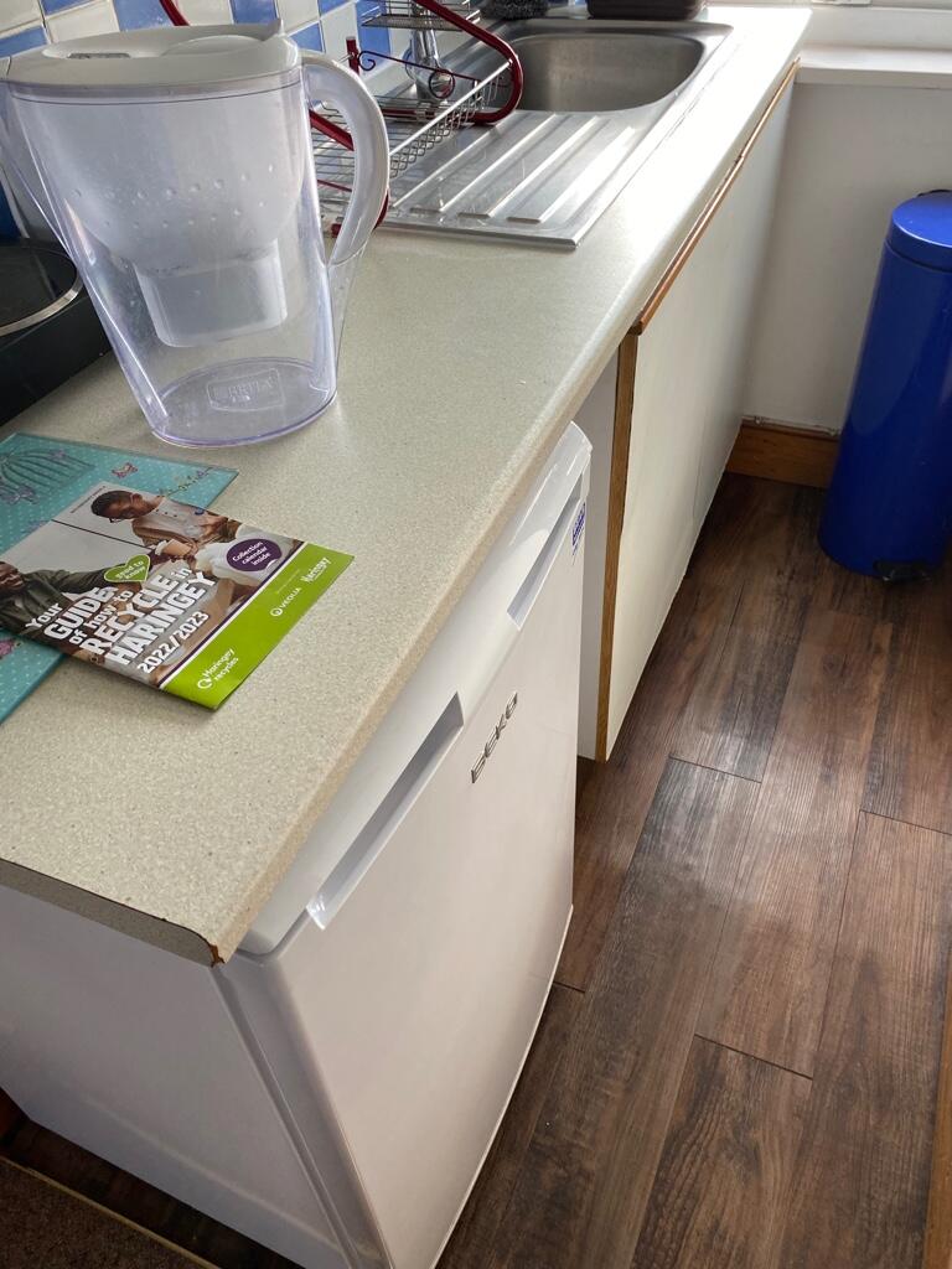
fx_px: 953
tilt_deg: -44.0
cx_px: 476
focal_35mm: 26
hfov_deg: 53.1
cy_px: 634
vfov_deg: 67.3
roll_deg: +6.6
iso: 100
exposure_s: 1/122
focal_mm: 4.25
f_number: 1.8
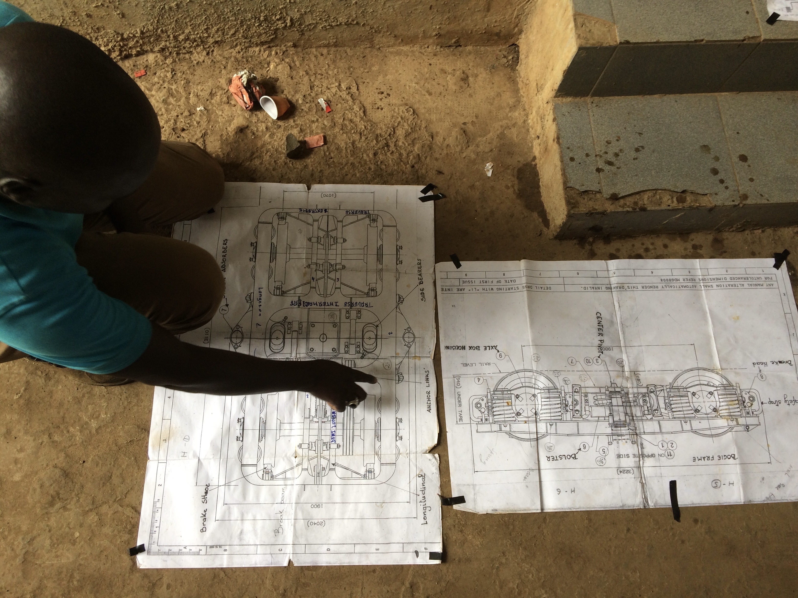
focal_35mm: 29
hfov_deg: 61.7
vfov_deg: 48.2
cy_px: 299
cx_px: 399
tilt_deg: -72.0
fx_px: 669
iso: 40
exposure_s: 1/50
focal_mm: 4.15
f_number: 2.2
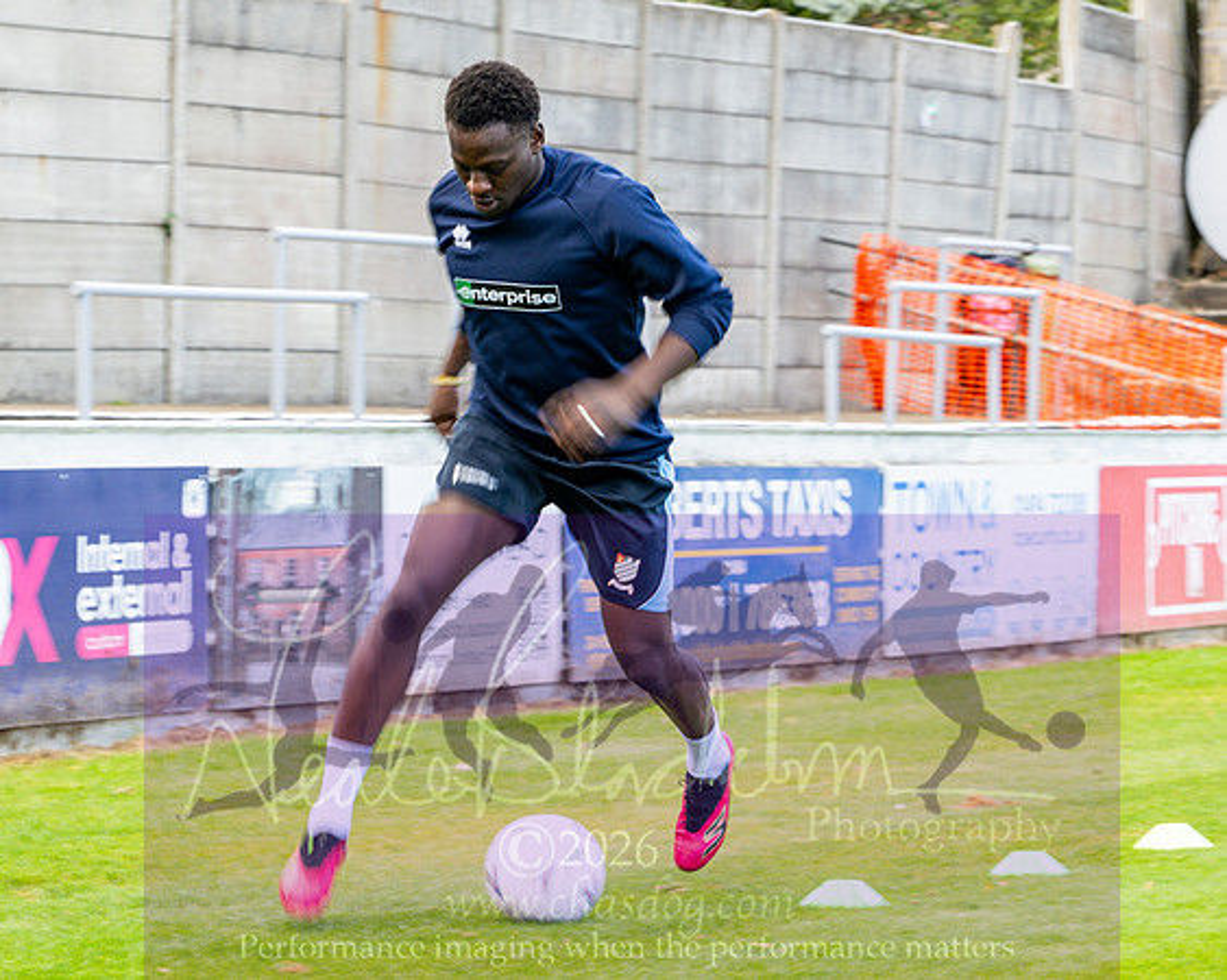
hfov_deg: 11.8
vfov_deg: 9.4
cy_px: 320
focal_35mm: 163
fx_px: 5934
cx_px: 831
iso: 100
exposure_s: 1/60
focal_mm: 85
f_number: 6.3
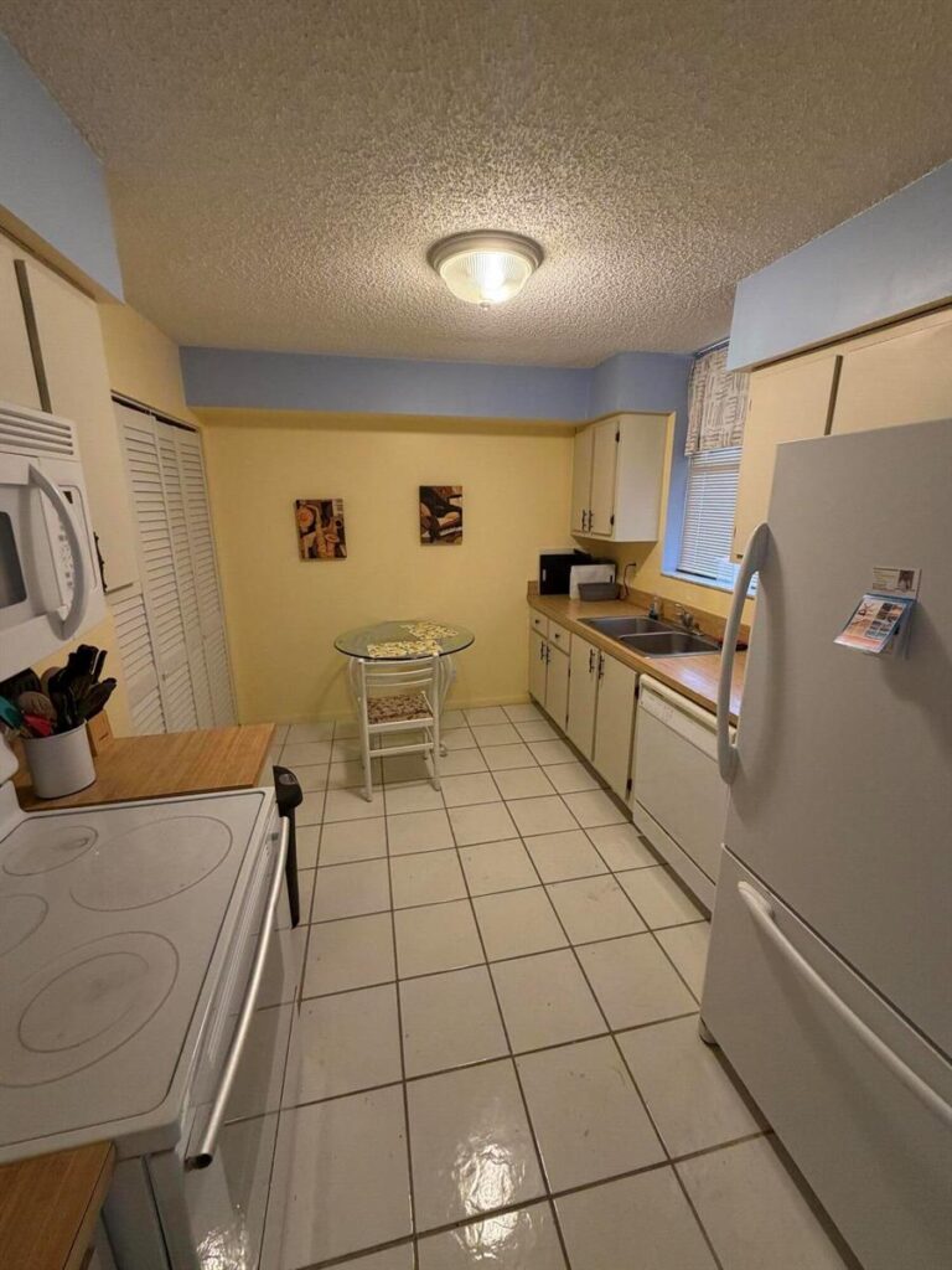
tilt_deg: -12.3
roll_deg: +0.1
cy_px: 635
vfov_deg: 102.1
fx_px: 513
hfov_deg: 85.7
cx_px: 476
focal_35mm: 14
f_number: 2.2
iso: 250
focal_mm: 2.22
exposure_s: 1/60
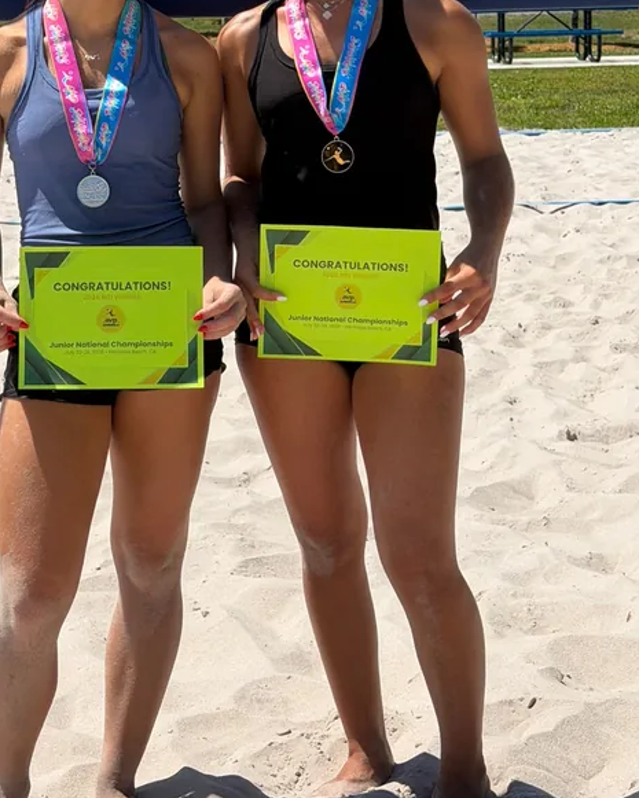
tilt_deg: -5.2
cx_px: 228
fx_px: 2032
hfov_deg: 17.8
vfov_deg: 21.9
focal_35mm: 86
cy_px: 157
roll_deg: +1.6
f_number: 1.78
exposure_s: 1/6536
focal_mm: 6.76
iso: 64
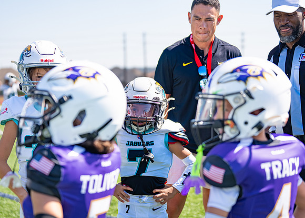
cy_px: 109
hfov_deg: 26.0
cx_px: 152
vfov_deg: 18.7
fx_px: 660
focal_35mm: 76
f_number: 2.8
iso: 125
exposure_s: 1/1600
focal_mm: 70
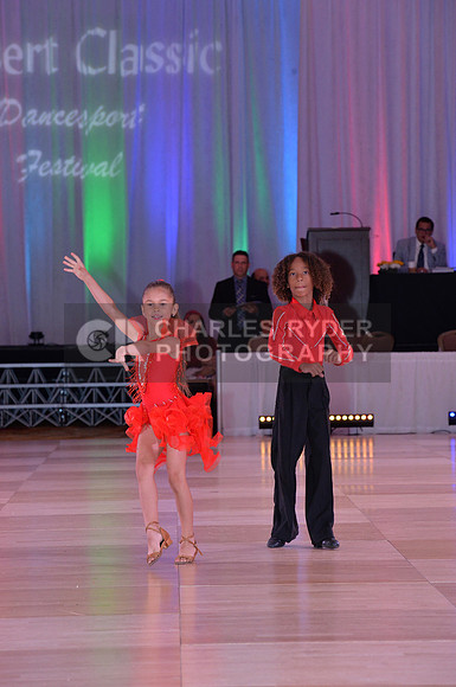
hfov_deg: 9.8
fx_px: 2668
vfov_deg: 14.7
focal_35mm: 140
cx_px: 228
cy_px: 344
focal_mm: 140
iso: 2000
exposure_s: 1/250
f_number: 6.3
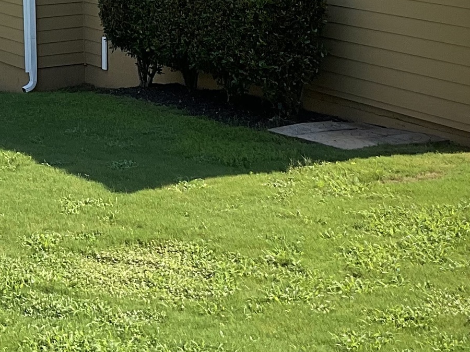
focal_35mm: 99
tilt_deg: +0.4
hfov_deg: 19.5
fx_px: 1344
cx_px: 44
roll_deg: +0.7
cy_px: -186
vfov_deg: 14.0
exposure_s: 1/997
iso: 16
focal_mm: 3
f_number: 1.8
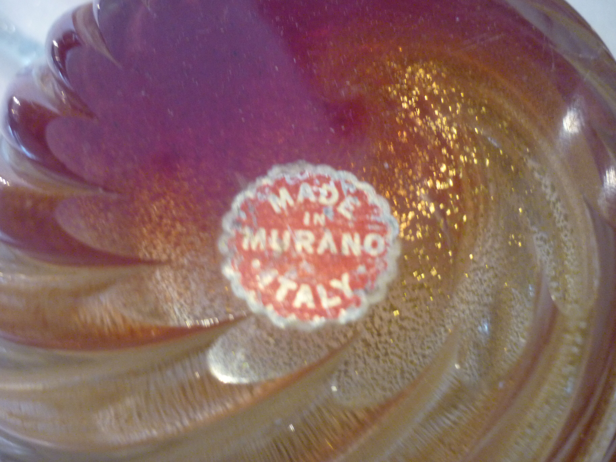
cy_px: 231
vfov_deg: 42.9
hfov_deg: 55.4
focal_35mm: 33
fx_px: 587
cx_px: 308
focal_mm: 5.5
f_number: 2.8
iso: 320
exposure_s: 1/30
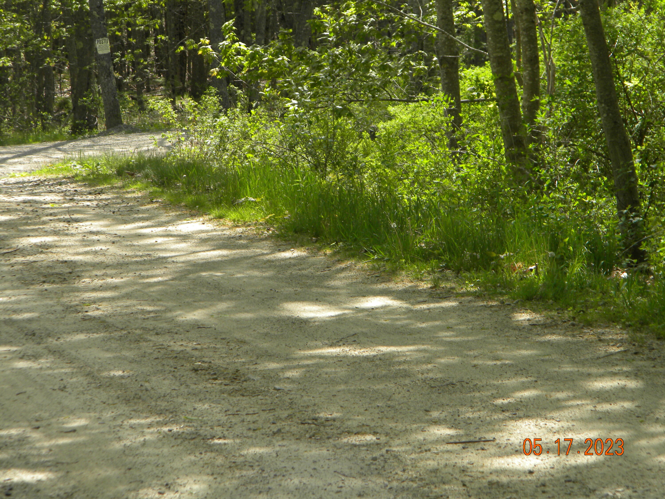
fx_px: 2843
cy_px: 250
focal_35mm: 148
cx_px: 332
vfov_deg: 10.0
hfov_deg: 13.3
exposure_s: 1/61.1
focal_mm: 26.8
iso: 80
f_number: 5
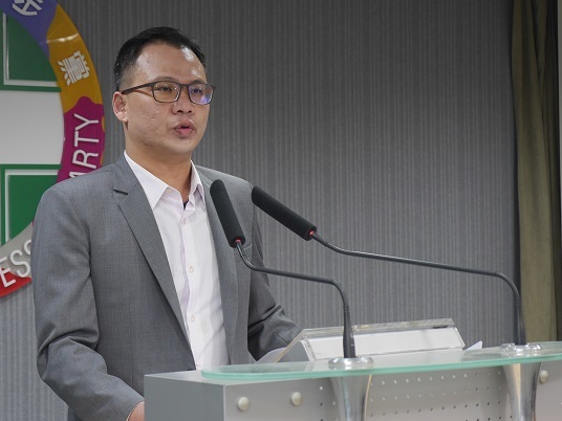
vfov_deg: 13.3
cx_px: 186
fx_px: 1802
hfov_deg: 17.7
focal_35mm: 111
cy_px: 202
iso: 320
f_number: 2.8
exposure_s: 1/80
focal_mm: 35
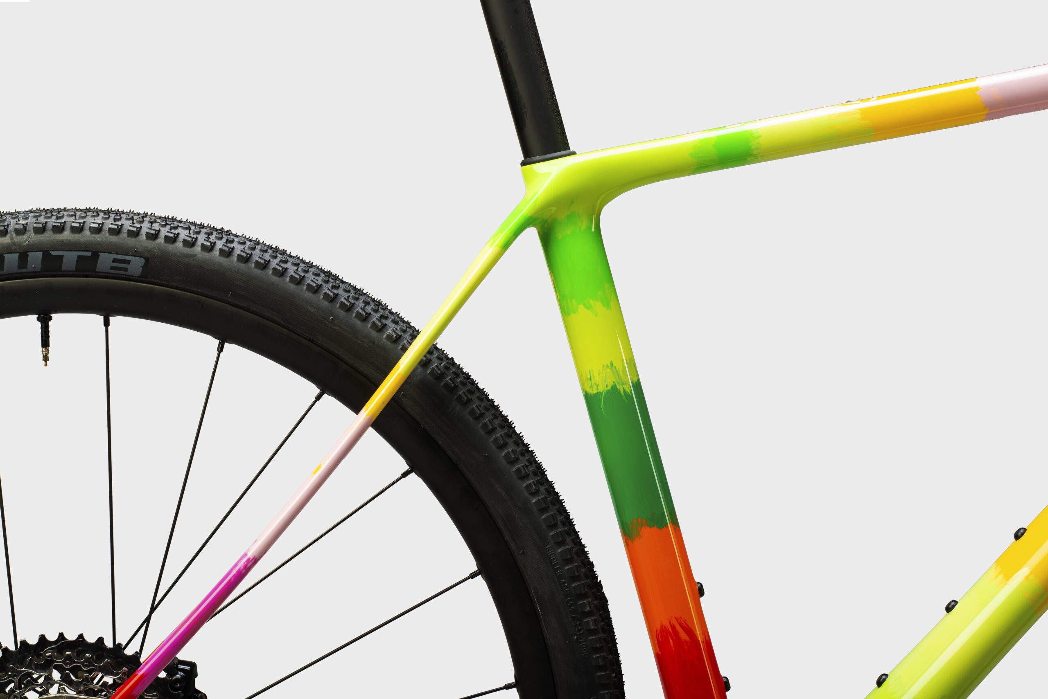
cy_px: 350
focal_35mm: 85
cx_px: 524
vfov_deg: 16.1
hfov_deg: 23.9
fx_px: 2475
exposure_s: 1/160
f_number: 11
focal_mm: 85
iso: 100
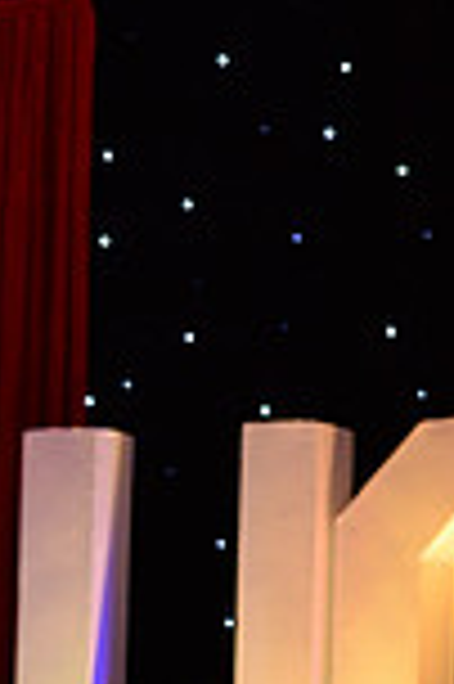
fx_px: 6143
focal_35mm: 324
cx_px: -178
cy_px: 1080
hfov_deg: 4.2
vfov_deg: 6.3
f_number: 4.5
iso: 2000
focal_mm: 85
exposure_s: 1/250
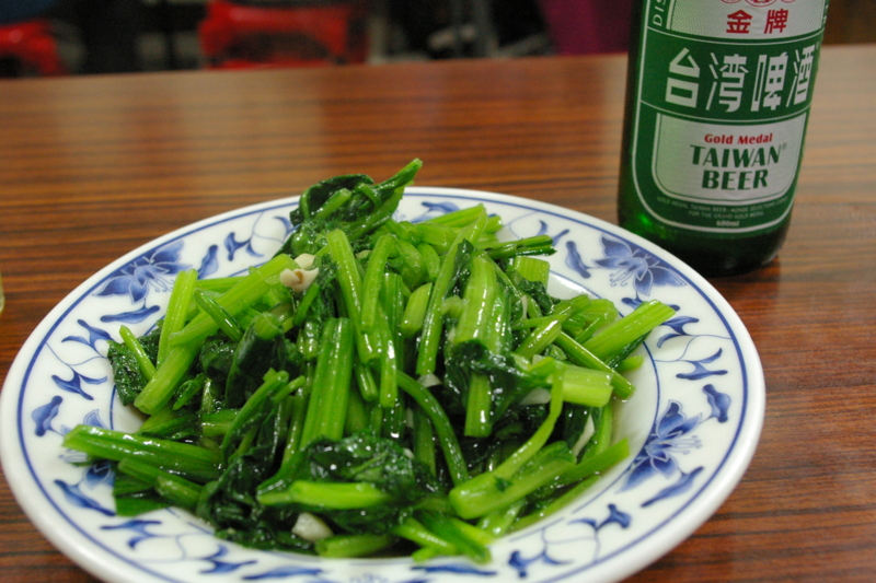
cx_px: 438
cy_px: 292
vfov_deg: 31.9
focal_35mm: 42
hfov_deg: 46.4
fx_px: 1022
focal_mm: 28
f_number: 5.6
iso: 1600
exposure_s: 1/30
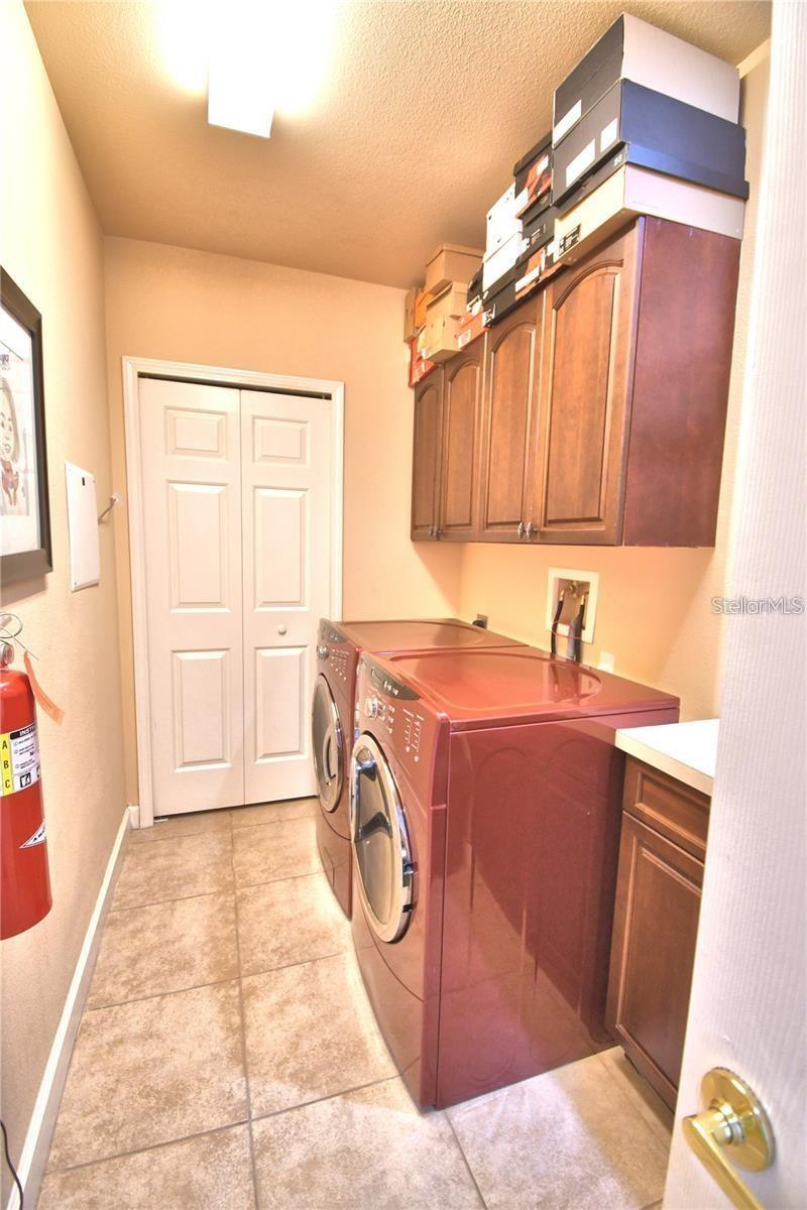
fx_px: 504
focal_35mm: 15
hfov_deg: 77.3
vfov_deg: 100.4
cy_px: 605
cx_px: 404
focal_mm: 10
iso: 720
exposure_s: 1/30
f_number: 4.5
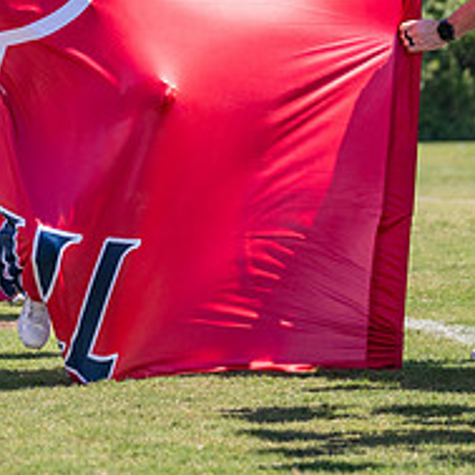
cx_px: -182
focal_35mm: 212
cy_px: 99
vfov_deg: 8.2
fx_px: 3291
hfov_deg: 8.1
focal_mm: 70
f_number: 2.8
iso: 160
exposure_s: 1/2000
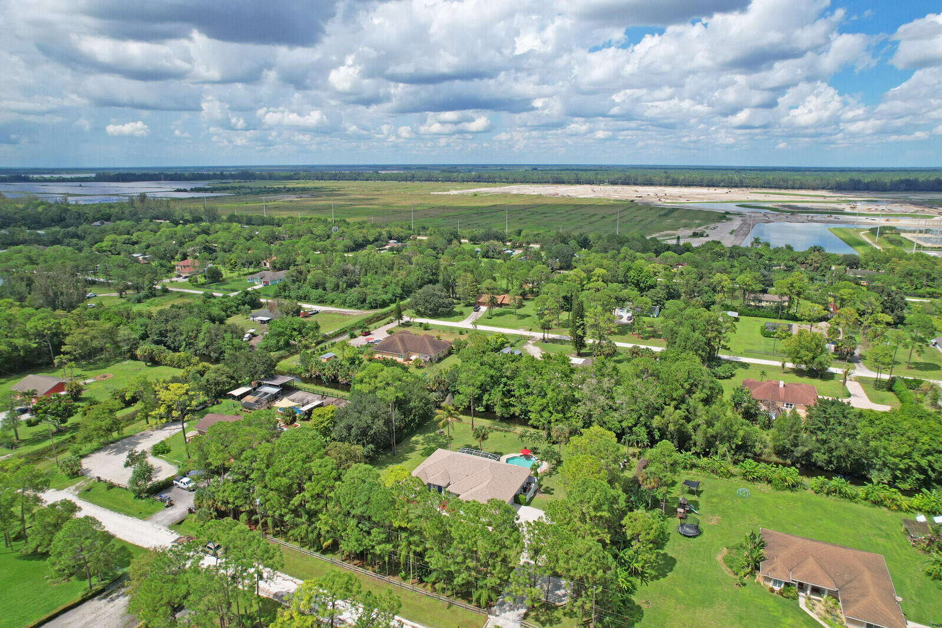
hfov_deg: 78.6
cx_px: 471
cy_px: 314
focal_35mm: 22
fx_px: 576
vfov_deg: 57.2
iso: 120
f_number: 2.8
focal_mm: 8.38
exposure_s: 1/2500
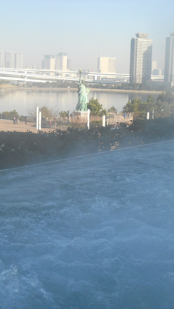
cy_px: 155
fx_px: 492
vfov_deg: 34.9
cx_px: 99
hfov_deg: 20.0
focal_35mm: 60
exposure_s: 1/200
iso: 80
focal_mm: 6.72
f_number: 5.5
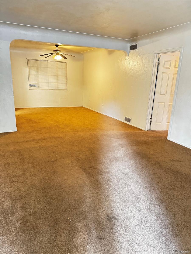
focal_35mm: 24
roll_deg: -2.0
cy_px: 127
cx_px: 96
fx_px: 177
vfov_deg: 71.6
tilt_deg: -14.9
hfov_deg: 56.8
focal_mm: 6.76
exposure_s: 1/30
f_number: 1.78
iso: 1250
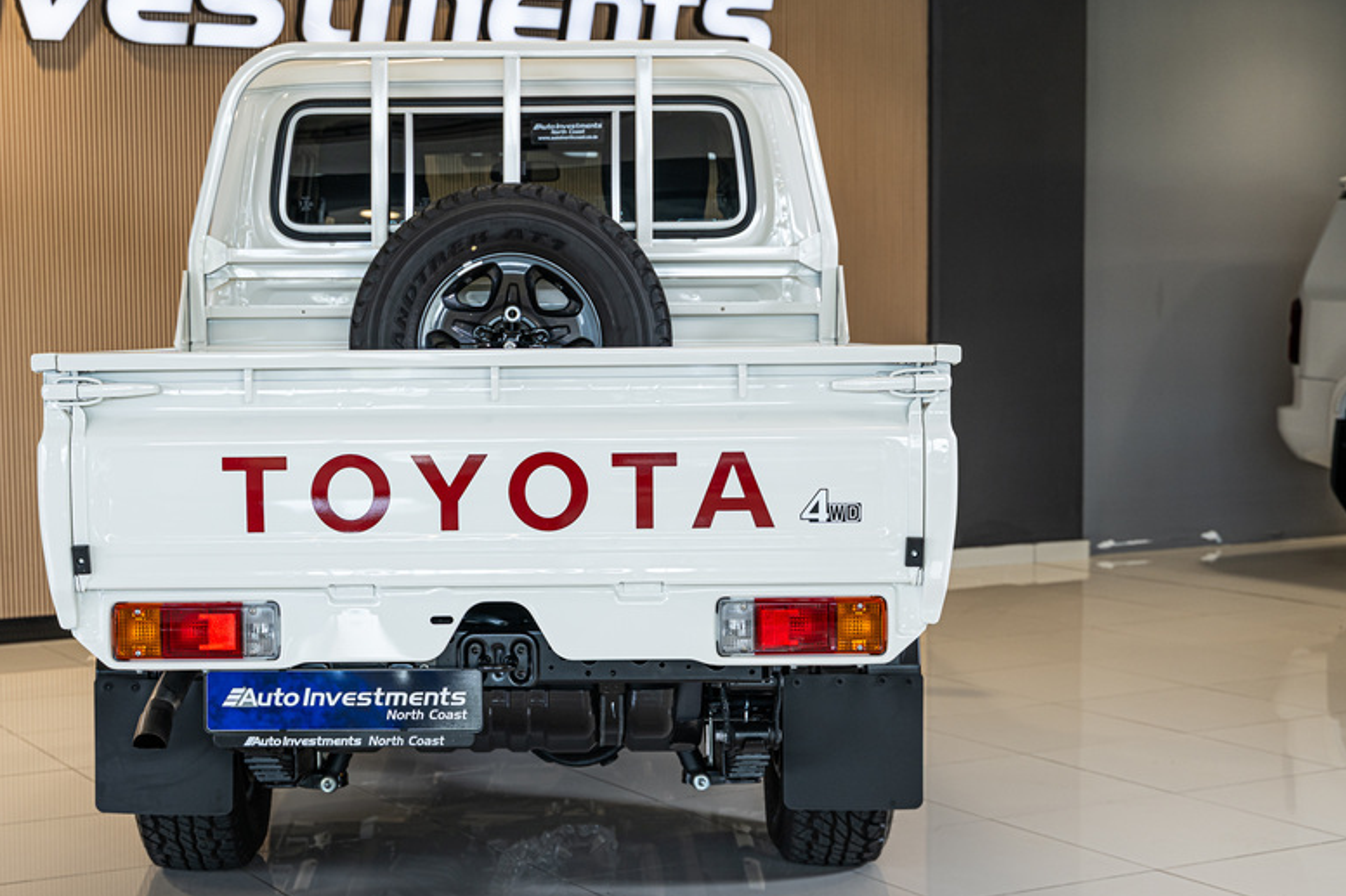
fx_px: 2317
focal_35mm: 62
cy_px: 487
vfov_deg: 21.9
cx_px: 516
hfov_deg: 32.3
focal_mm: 47
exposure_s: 1/100
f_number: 4
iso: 320
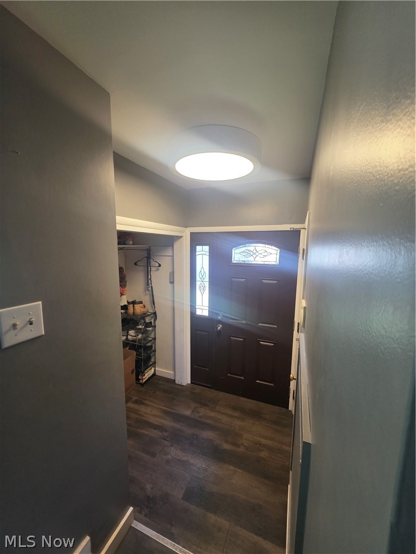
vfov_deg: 106.2
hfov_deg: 89.9
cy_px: 277
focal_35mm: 13
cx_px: 208
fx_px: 208
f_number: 1.9
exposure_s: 1/60
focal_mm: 2.2
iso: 200
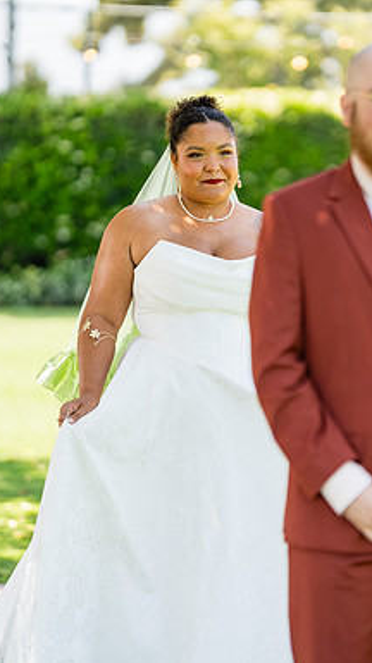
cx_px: 338
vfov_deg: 15.2
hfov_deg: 8.6
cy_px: 332
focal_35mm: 141
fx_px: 2477
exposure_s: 1/1600
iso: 100
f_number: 1.4
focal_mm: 85
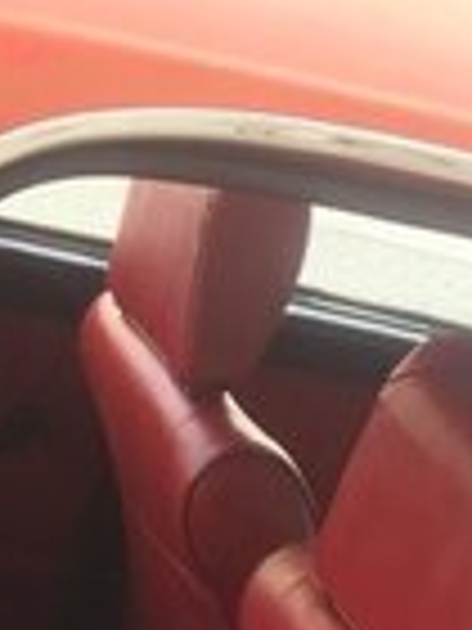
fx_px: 1873
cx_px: 166
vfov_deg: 16.7
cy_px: 1040
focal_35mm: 103
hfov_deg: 14.3
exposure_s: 1/50
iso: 32
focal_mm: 4.15
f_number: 2.2
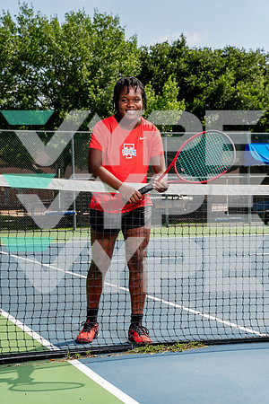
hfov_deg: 19.5
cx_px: 134
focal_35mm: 70
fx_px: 785
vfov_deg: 28.8
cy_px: 202
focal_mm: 70
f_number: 8
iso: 100
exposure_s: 1/250
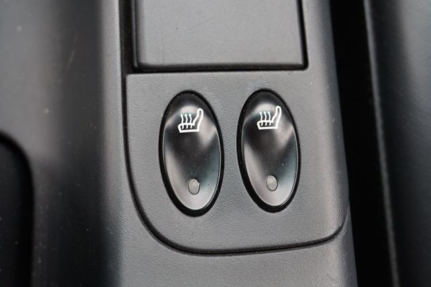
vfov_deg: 27.2
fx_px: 592
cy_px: 144
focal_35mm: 50
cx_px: 216
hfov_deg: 40.0
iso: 500
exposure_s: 1/60
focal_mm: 33
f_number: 5
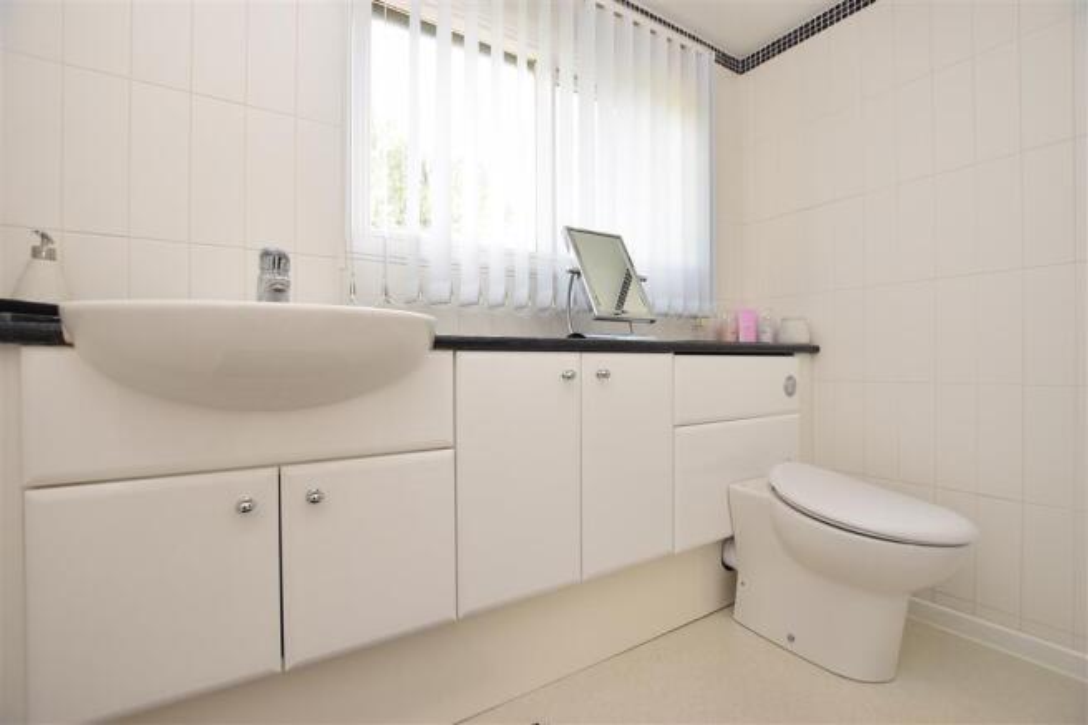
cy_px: 362
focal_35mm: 15
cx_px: 544
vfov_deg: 77.3
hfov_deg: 100.4
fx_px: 453
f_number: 5
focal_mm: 10
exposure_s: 1/60
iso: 250
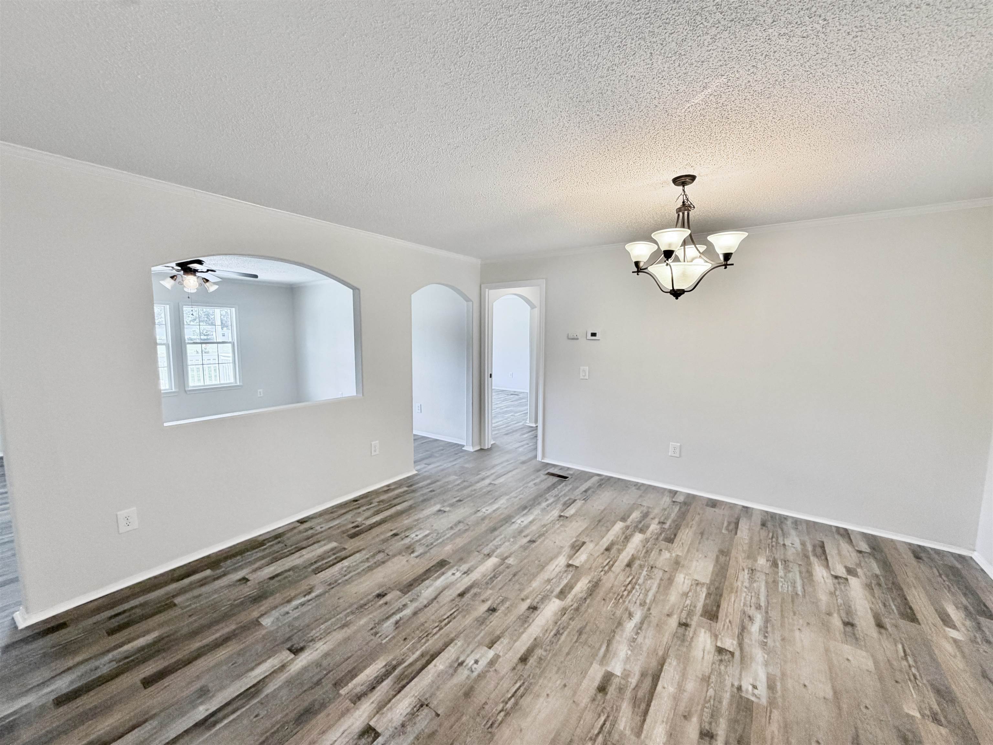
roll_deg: -0.1
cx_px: 496
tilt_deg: -5.0
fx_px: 402
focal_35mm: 14
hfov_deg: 102.1
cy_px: 372
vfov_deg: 85.7
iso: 200
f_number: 2.2
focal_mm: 2.22
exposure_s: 1/120
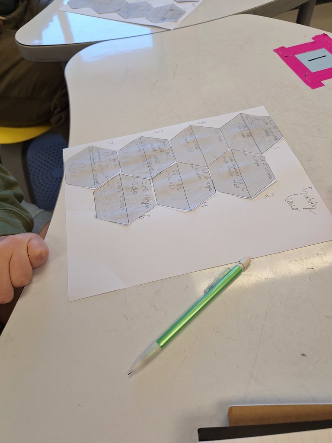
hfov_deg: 58.9
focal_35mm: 23
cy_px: 222
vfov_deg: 73.9
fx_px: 294
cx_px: 166
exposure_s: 1/121
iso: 40
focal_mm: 5.54
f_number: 1.8
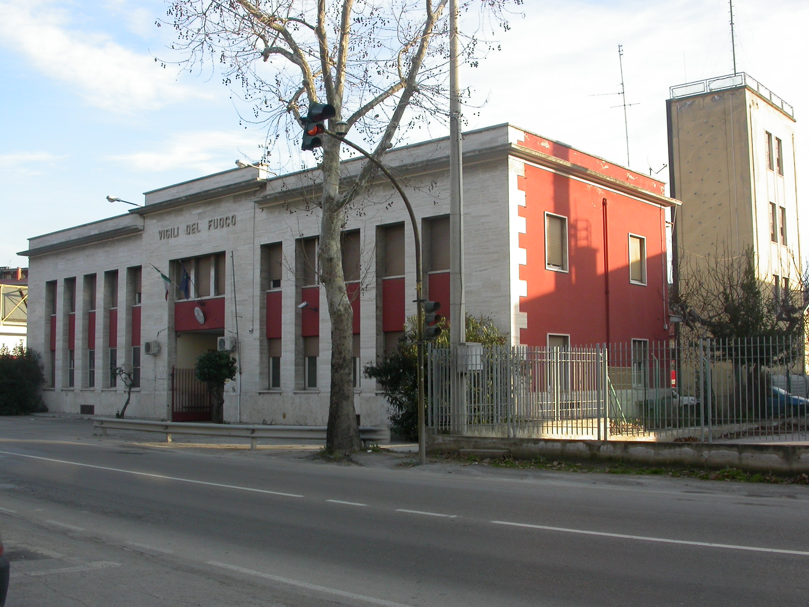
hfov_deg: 49.0
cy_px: 304
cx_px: 404
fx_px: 888
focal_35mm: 38
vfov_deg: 37.7
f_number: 5.3
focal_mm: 7.85
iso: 100
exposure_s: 1/136
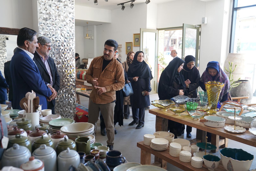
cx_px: 128
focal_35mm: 31
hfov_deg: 60.2
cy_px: 86
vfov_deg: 42.4
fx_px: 221
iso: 800
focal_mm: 31
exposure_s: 1/160
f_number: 4
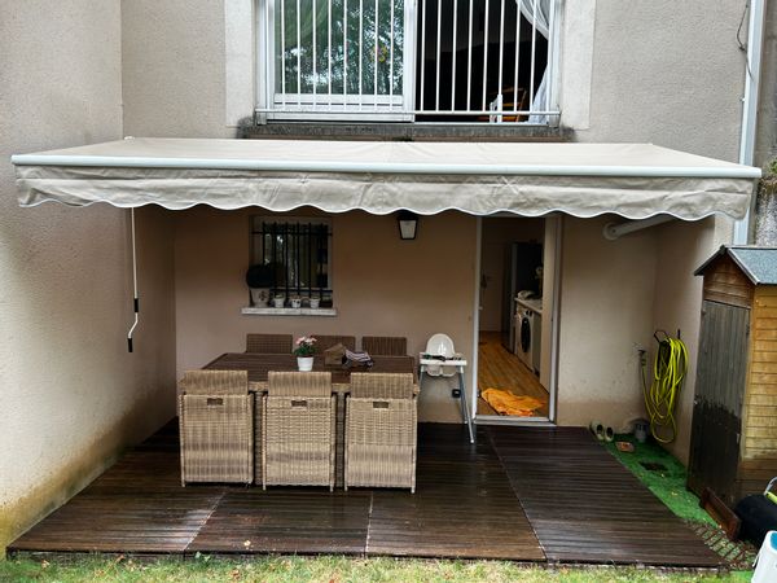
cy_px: 292
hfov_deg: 67.3
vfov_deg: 53.1
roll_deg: -0.5
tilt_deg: -5.8
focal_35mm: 26
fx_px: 584
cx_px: 388
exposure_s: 1/121
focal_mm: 5.7
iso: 50
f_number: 1.5
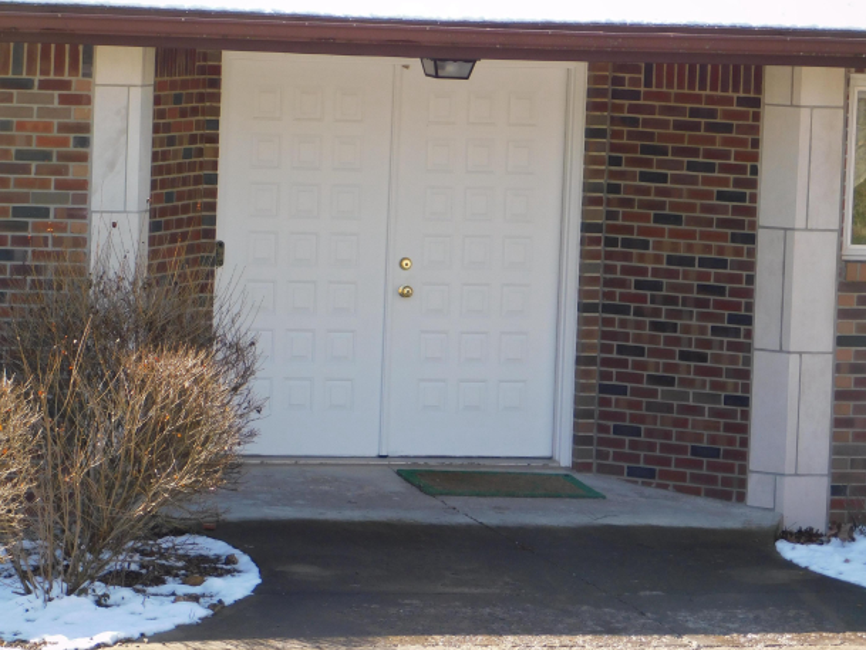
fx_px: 6356
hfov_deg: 7.8
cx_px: 410
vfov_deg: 5.9
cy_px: 309
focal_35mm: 254
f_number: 5.6
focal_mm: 41.3
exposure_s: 1/125
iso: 125
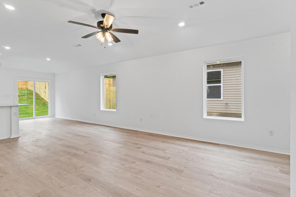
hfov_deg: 90.0
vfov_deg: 67.4
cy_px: 98
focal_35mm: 18
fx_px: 148
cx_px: 148
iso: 250
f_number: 9
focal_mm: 12
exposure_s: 1/8
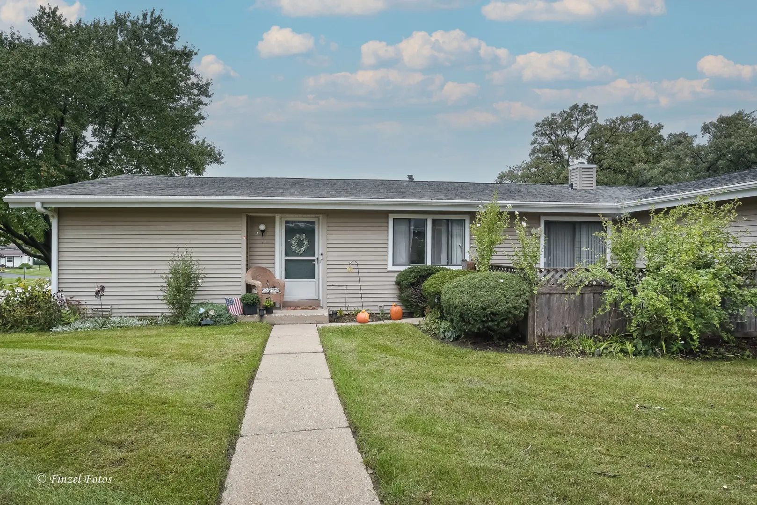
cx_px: 378
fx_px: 421
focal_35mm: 20
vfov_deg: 62.0
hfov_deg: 84.0
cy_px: 252
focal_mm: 20
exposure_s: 1/80
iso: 400
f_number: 11
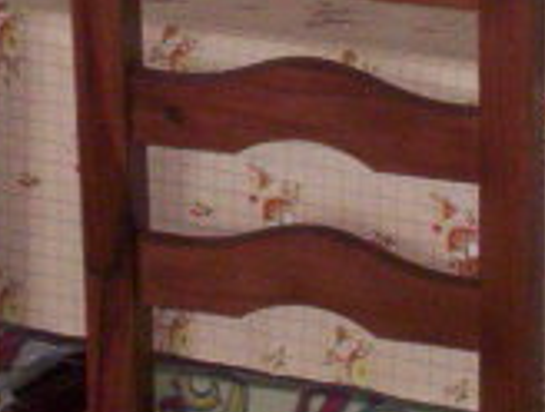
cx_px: 508
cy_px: -213
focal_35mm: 189
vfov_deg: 7.7
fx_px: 2984
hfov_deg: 10.4
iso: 140
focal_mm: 4.99
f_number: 4.5
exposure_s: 1/60
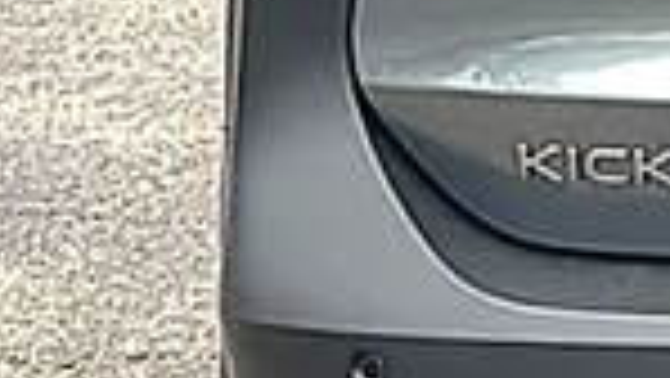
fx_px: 3448
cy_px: -115
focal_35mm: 194
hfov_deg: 9.9
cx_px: 1524
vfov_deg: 6.2
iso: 80
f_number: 1.78
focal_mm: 6.86
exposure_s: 1/469
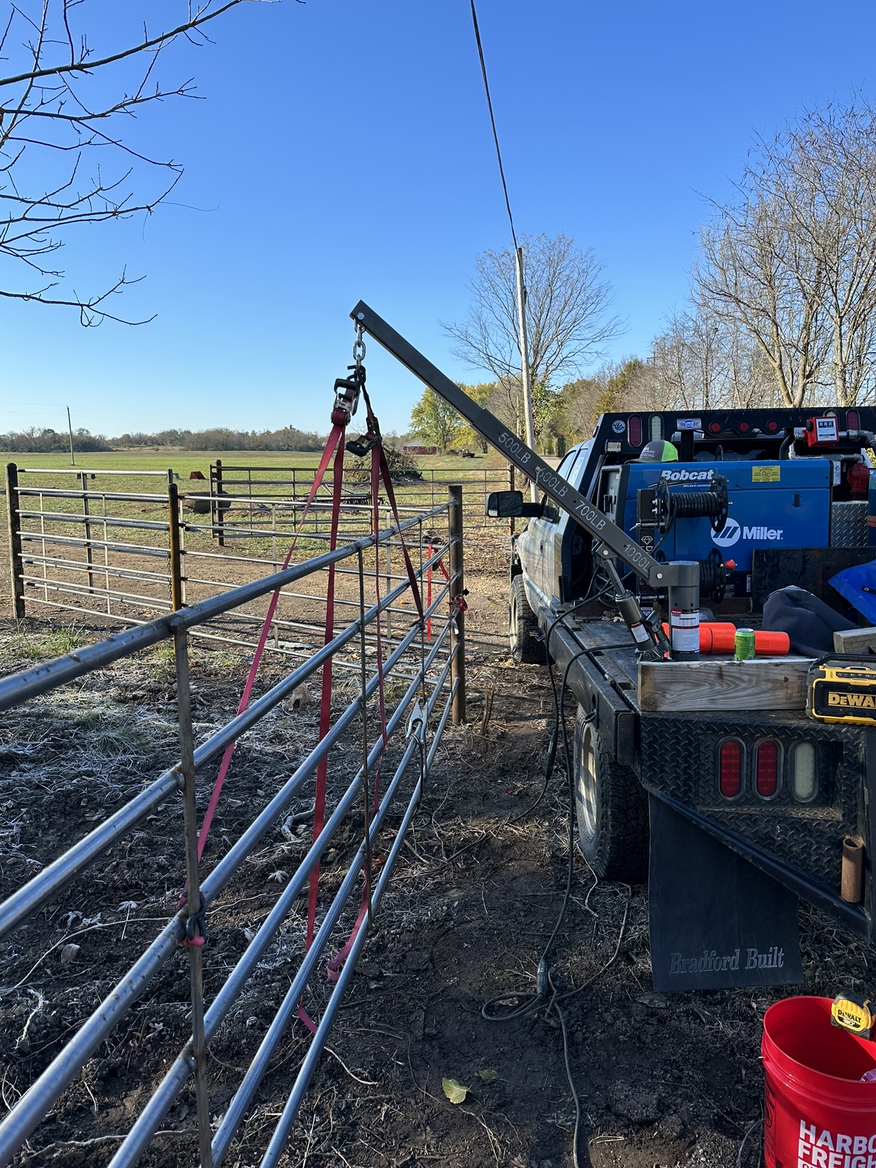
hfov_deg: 54.9
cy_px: 586
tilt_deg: -7.6
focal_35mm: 25
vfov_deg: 69.4
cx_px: 440
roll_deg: +0.4
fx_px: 843
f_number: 1.78
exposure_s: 1/2028
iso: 80
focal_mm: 6.86
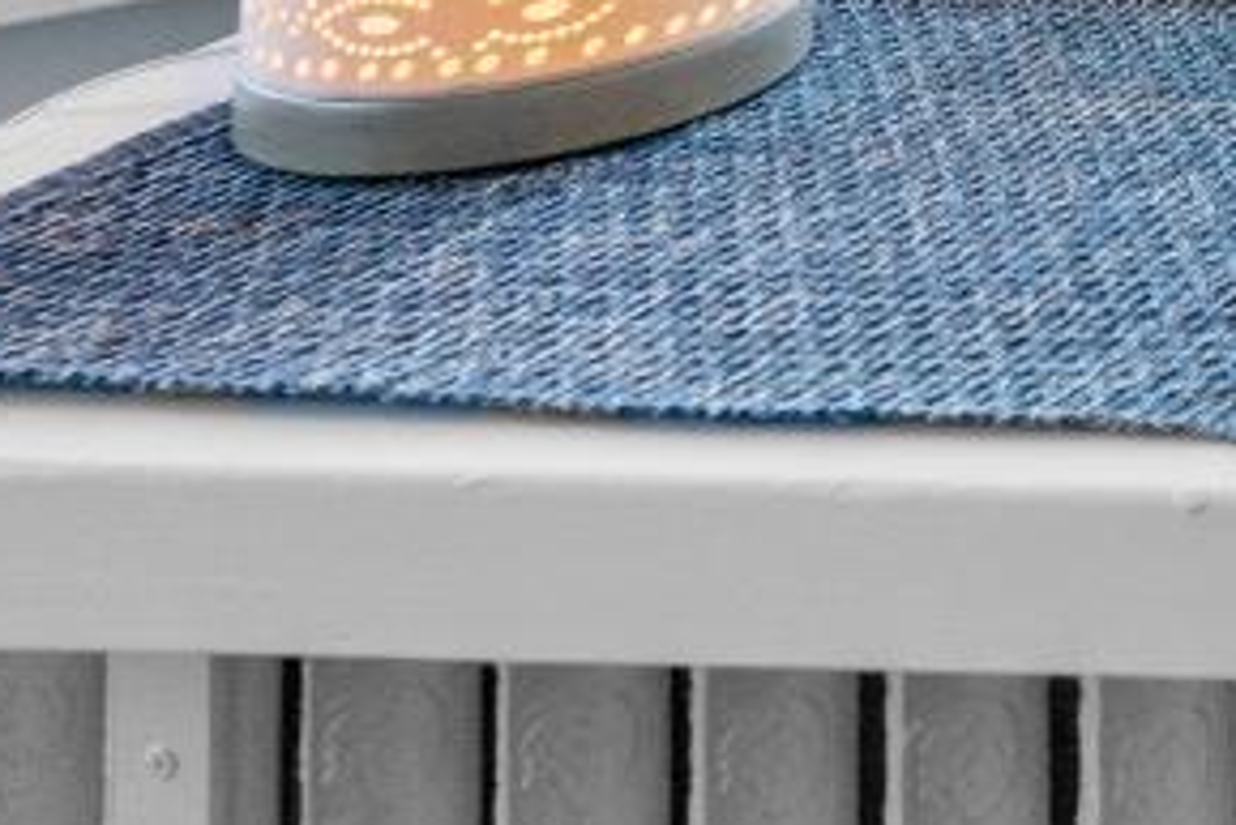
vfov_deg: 13.4
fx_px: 2851
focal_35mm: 83
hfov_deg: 16.8
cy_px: -979
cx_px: 2600
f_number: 5.6
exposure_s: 1/125
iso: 100
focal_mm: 16
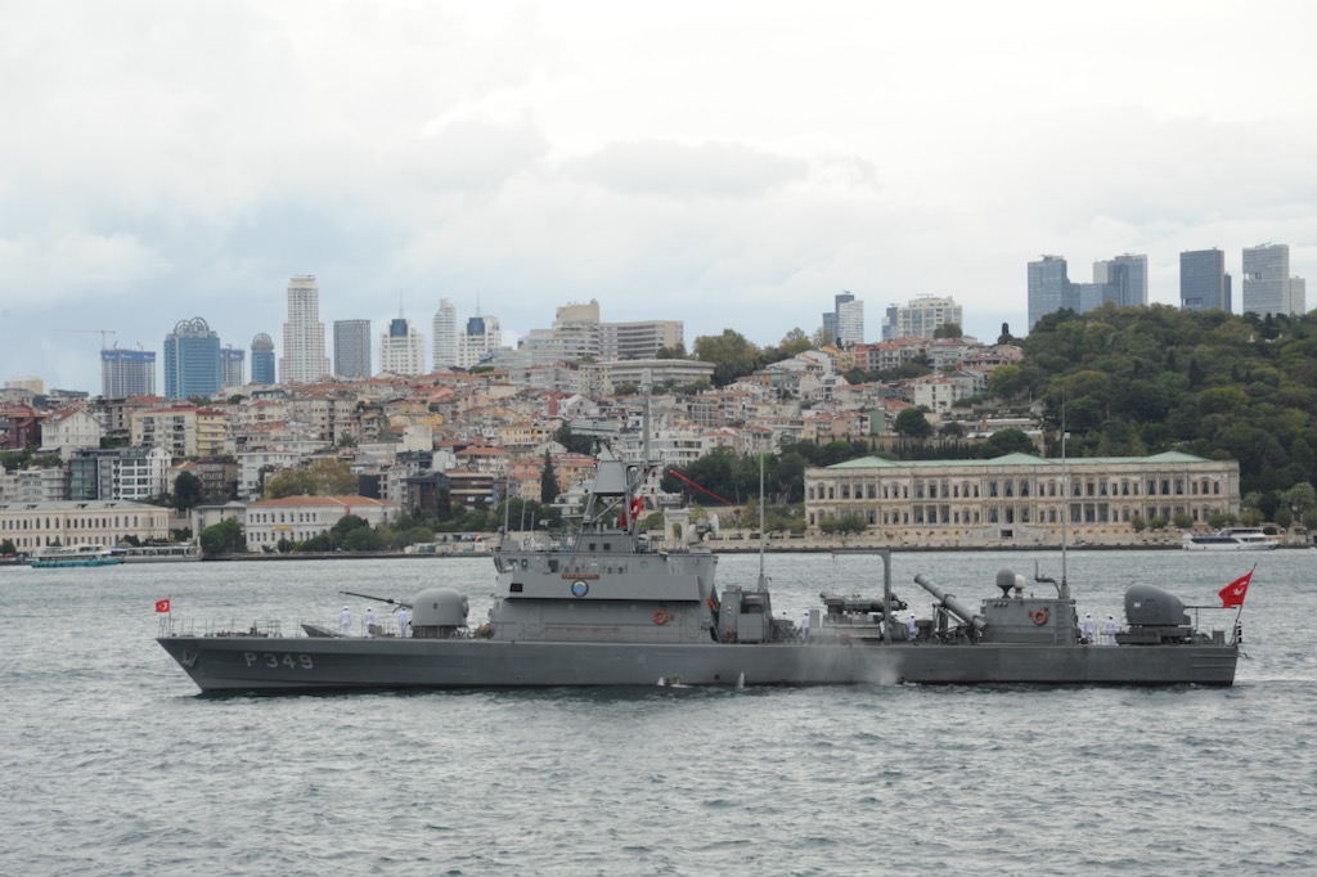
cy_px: 438
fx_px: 3730
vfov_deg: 13.4
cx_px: 658
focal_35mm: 102
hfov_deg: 20.0
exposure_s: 1/500
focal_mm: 102
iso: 800
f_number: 11
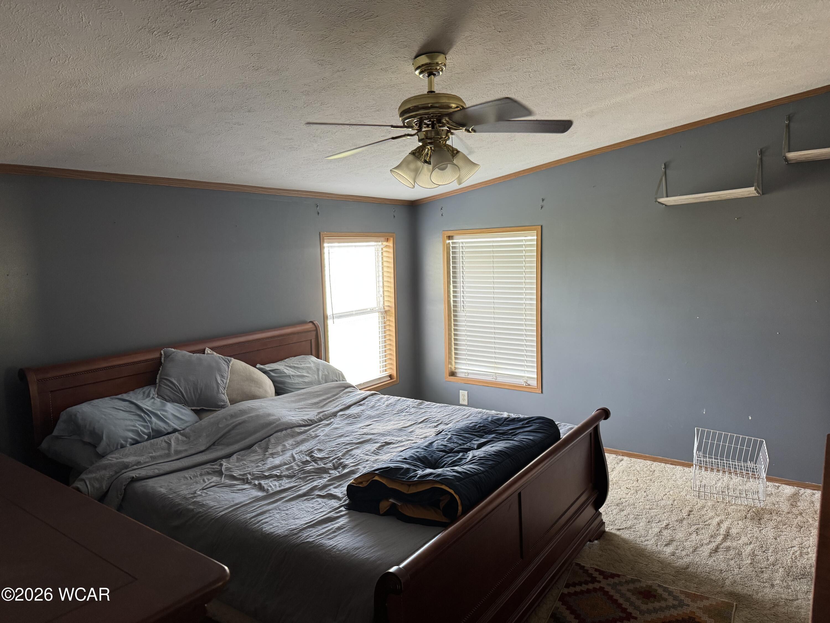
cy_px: 312
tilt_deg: -6.7
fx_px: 575
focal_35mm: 24
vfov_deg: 56.8
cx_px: 415
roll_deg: +1.7
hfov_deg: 71.6
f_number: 1.78
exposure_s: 1/60
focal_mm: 6.76
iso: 250
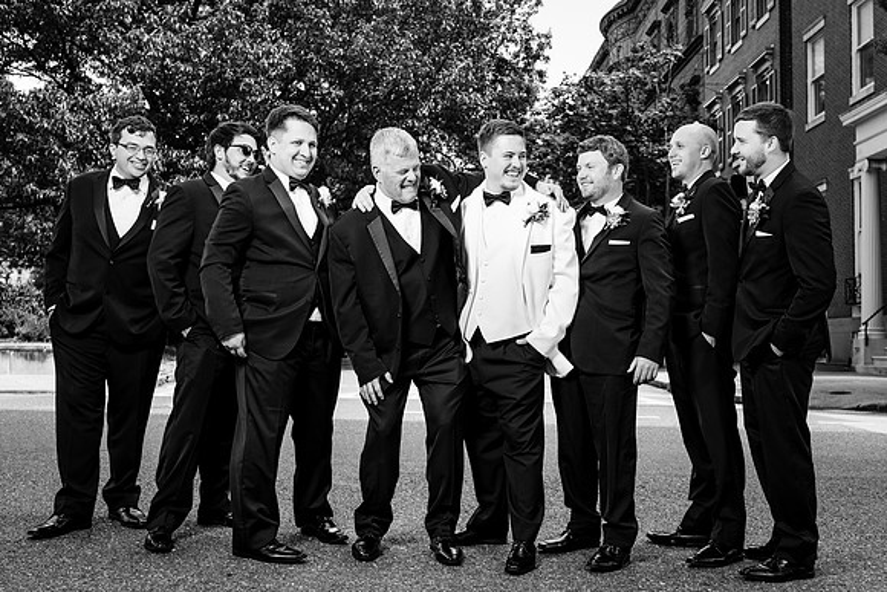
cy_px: 338
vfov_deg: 32.2
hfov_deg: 46.8
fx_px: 1023
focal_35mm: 42
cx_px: 473
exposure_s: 1/200
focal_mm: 35
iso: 100
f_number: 4
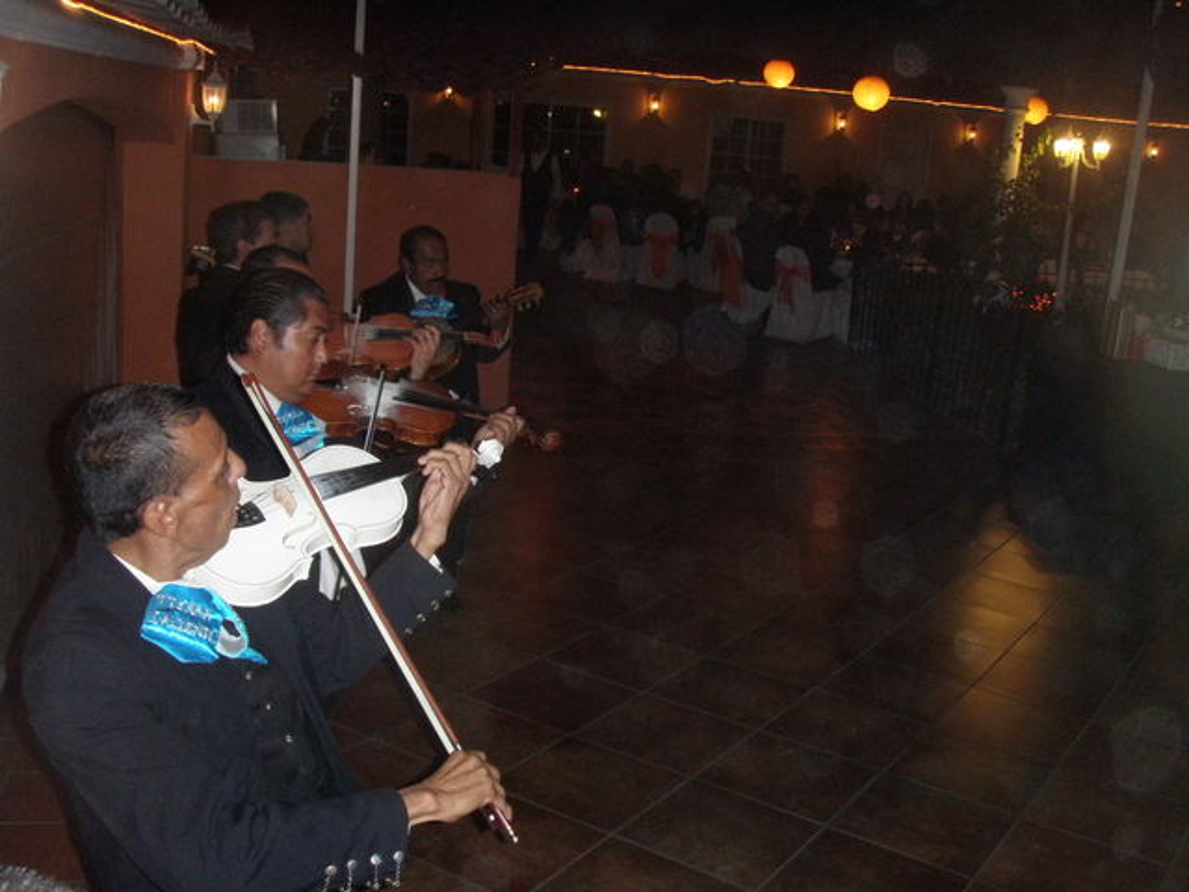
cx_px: 594
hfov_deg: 49.0
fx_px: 1305
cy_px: 446
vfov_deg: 37.7
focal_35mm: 38
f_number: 3.5
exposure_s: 1/30
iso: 320
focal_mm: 6.7
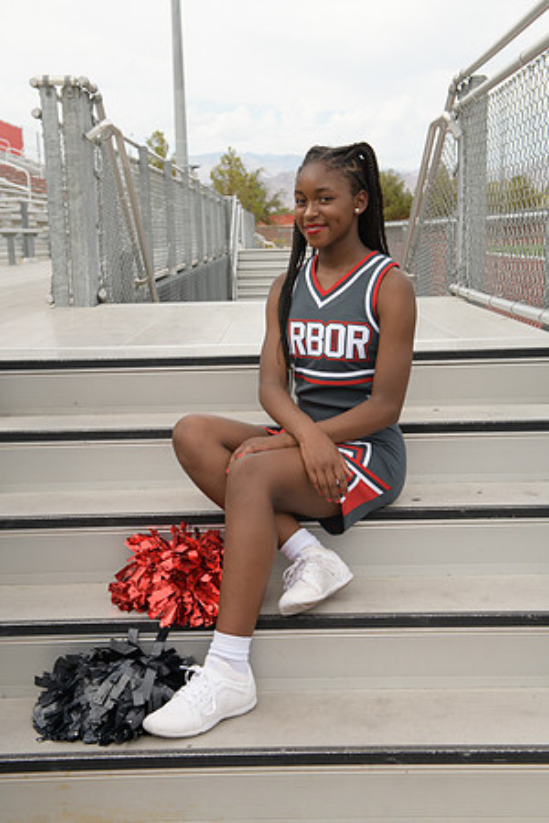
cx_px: 274
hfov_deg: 28.1
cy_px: 412
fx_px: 1098
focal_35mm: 48
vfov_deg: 41.1
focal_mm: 48
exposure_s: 1/1250
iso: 800
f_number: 5.6
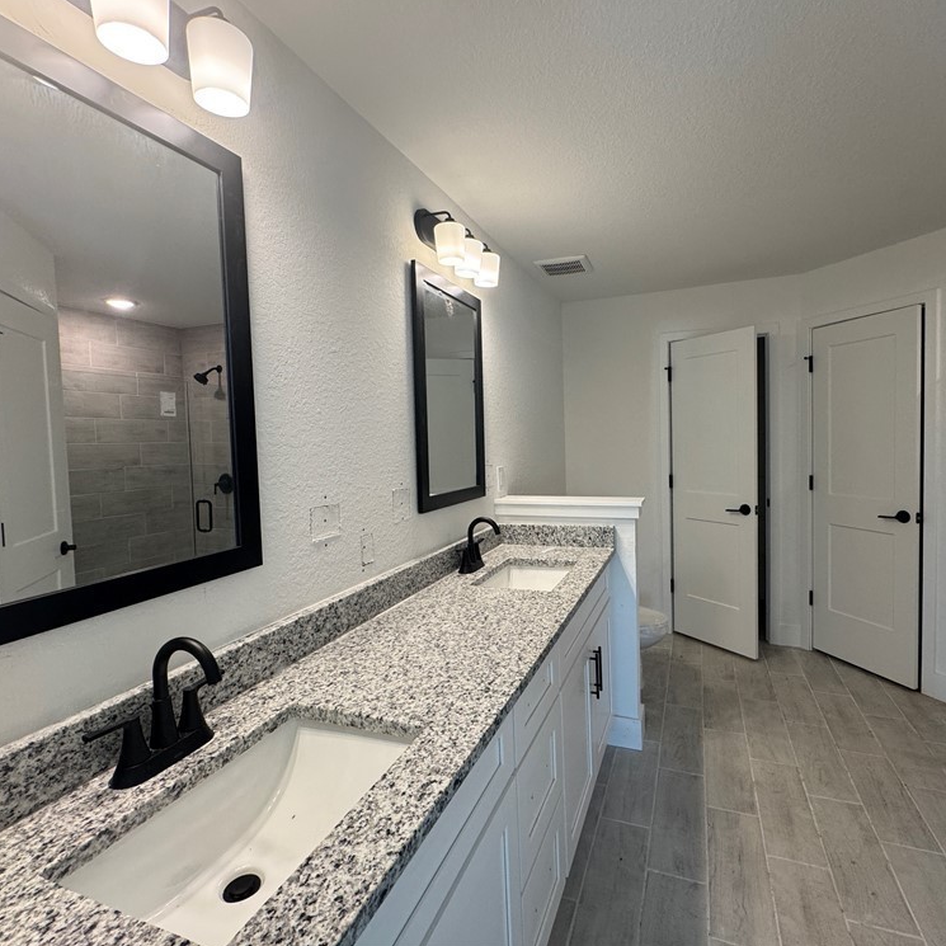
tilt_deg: -3.2
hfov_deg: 83.9
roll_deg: +2.1
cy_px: 462
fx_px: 526
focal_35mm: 17
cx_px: 500
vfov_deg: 84.0
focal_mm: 2.22
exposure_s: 1/120
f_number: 2.2
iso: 160
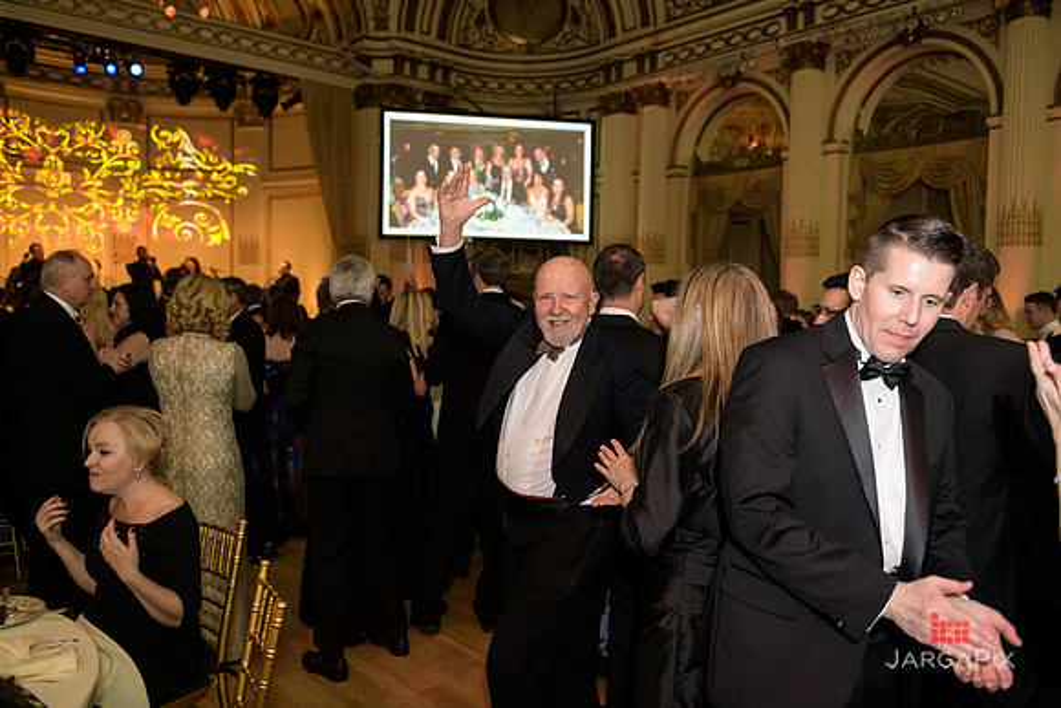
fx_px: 855
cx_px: 530
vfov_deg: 45.0
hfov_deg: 63.6
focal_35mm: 29
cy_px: 354
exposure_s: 1/100
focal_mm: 29
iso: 1600
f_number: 3.2
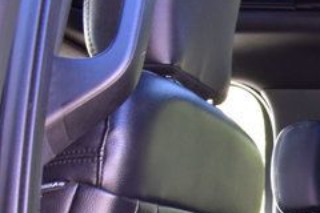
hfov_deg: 16.1
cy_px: 417
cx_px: 500
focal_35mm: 115
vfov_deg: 10.9
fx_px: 1022
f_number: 6.3
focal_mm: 18
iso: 500
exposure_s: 1/15
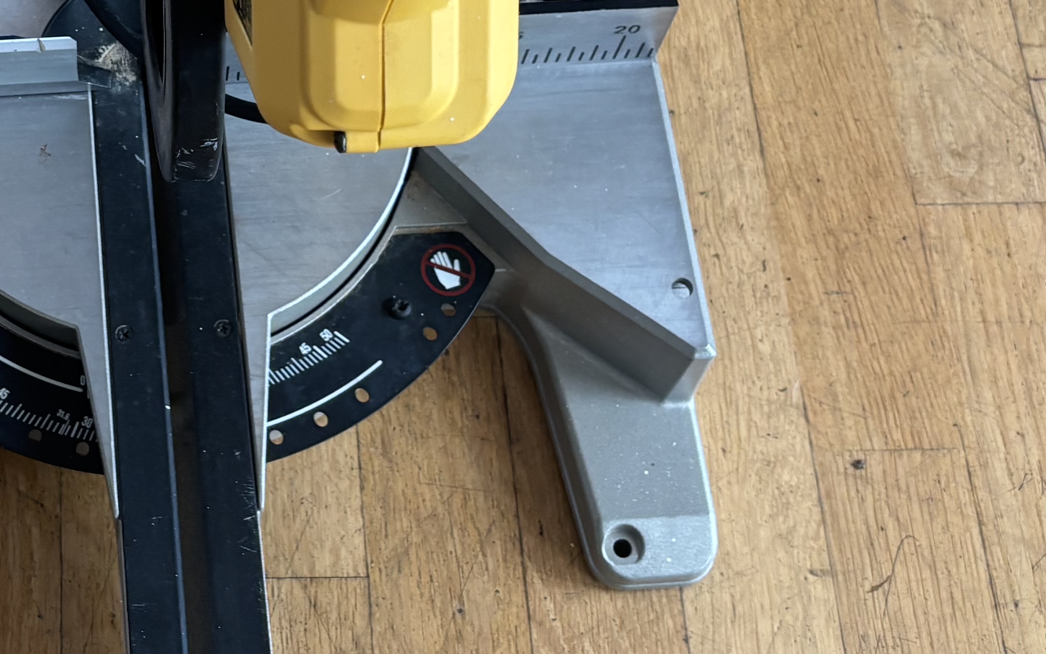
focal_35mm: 73
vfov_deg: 17.6
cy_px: 56
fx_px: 2081
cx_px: 104
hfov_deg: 27.2
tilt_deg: -64.1
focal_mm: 5.96
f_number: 1.6
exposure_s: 1/82
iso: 125
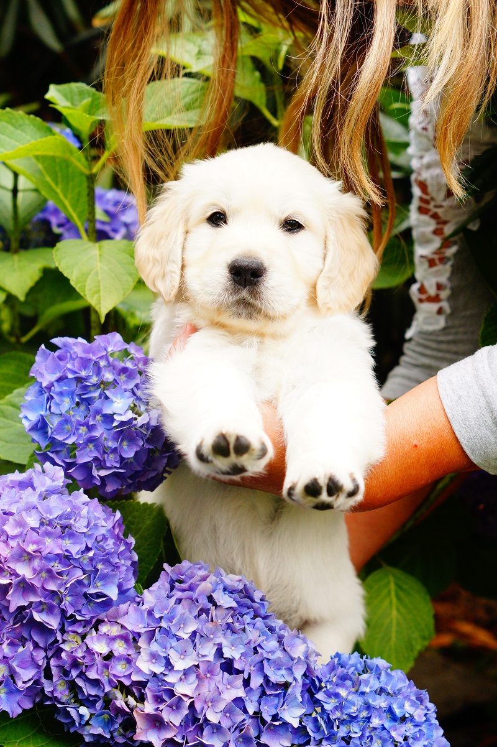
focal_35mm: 75
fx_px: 1554
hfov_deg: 18.2
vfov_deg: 27.0
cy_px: 374
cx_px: 248
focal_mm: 50
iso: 800
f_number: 3.5
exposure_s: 1/1000
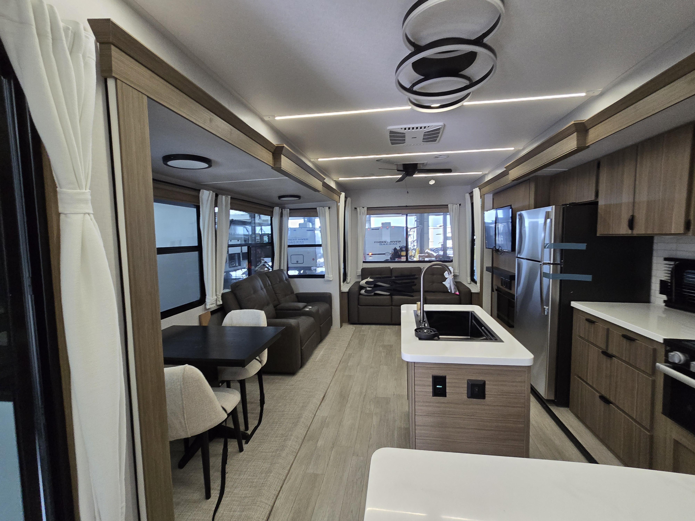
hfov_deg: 106.2
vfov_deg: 89.9
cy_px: 260
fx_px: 261
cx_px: 348
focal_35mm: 13
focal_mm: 2.2
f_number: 2.2
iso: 200
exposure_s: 1/71
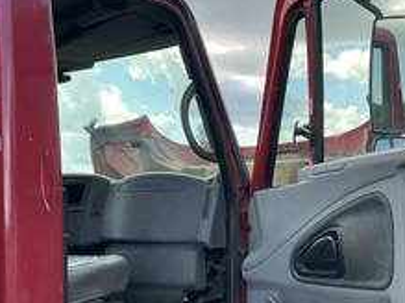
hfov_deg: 36.1
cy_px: 211
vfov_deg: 27.3
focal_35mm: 53
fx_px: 620
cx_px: 226
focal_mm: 3
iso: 25
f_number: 1.8
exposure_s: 1/309
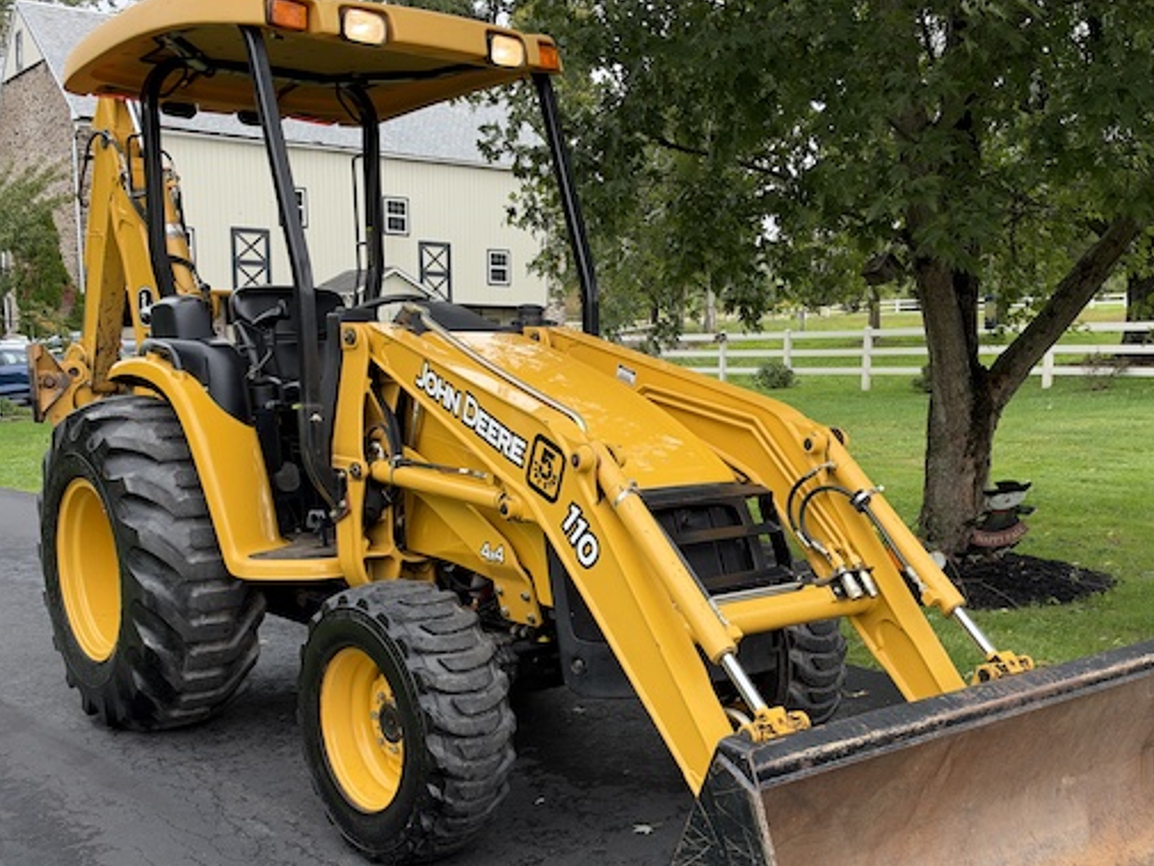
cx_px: 644
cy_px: 564
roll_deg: +1.7
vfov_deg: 37.4
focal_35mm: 38
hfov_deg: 48.9
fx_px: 1267
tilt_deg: -10.3
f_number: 1.8
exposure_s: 1/625
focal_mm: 6.93
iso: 100
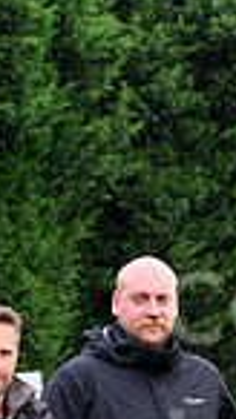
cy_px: 534
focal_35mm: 379
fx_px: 4221
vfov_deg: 5.7
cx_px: 538
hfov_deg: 3.2
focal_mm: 81
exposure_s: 1/400
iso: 800
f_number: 7.1
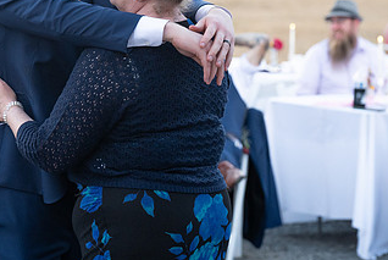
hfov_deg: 11.9
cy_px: 43
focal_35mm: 173
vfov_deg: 7.9
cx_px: 163
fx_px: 1867
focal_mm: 95
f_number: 4
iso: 2000
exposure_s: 1/500
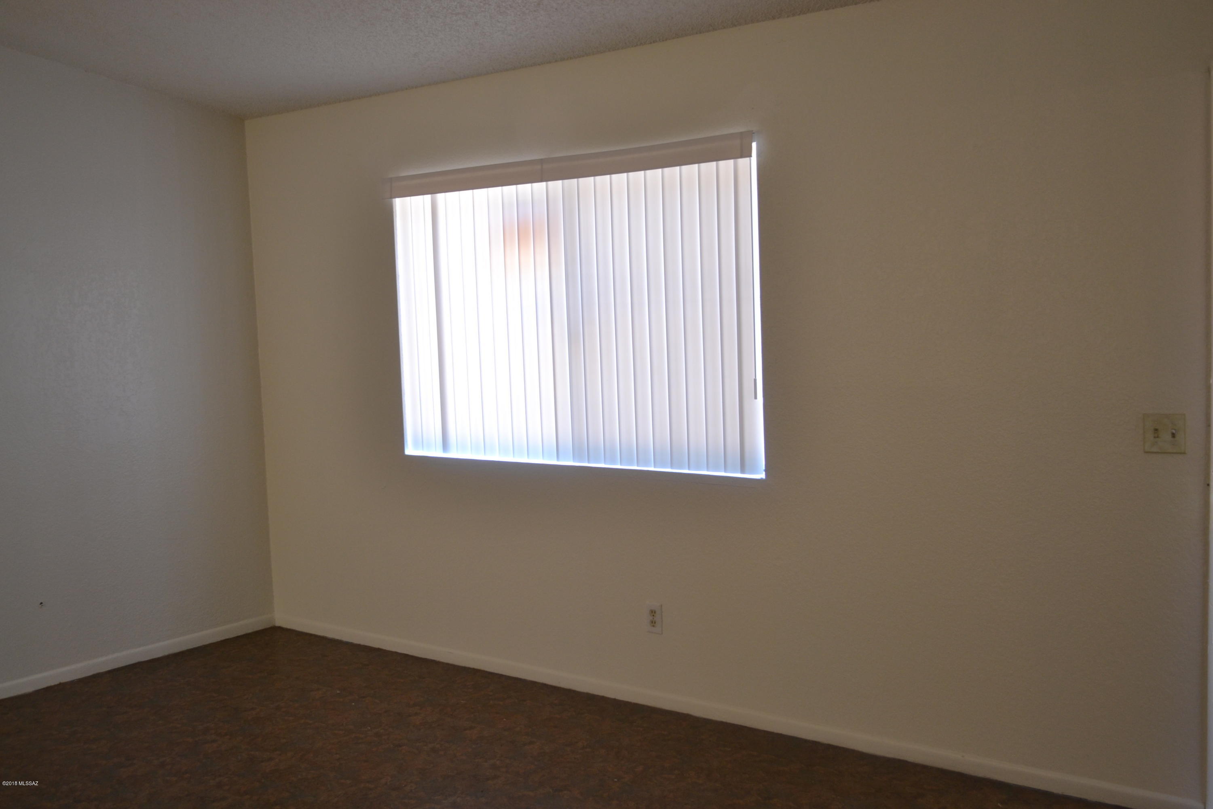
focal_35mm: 36
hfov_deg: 53.1
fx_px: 1213
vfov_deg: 36.9
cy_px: 404
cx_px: 606
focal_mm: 24
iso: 400
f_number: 4
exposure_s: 1/25
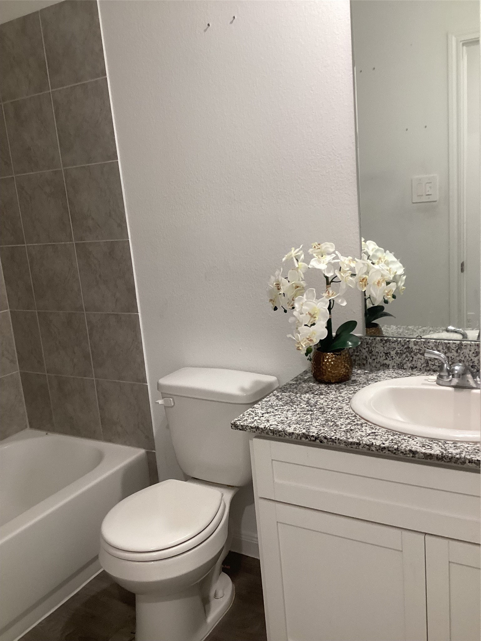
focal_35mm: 31
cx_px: 240
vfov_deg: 58.4
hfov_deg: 45.4
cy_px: 320
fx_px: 574
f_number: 2.4
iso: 160
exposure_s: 1/60
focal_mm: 3.3
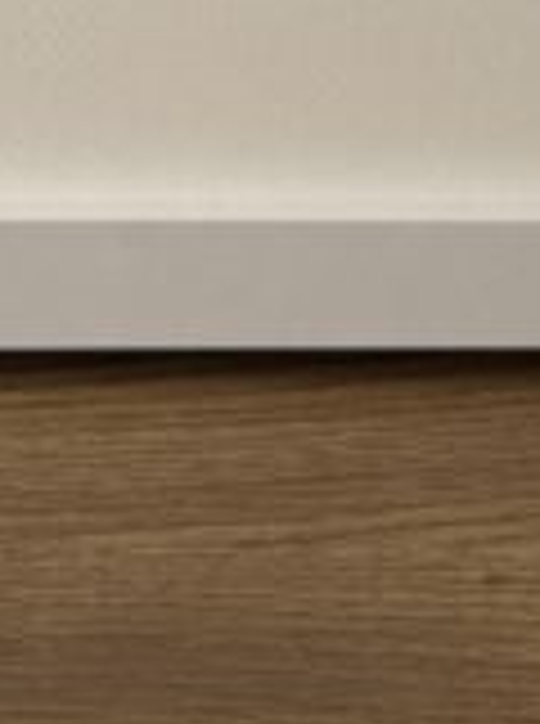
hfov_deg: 9.6
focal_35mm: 153
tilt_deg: -5.5
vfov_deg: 11.2
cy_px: -904
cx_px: 22
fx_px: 3195
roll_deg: -0.7
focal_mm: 6.76
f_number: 1.78
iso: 160
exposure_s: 1/121
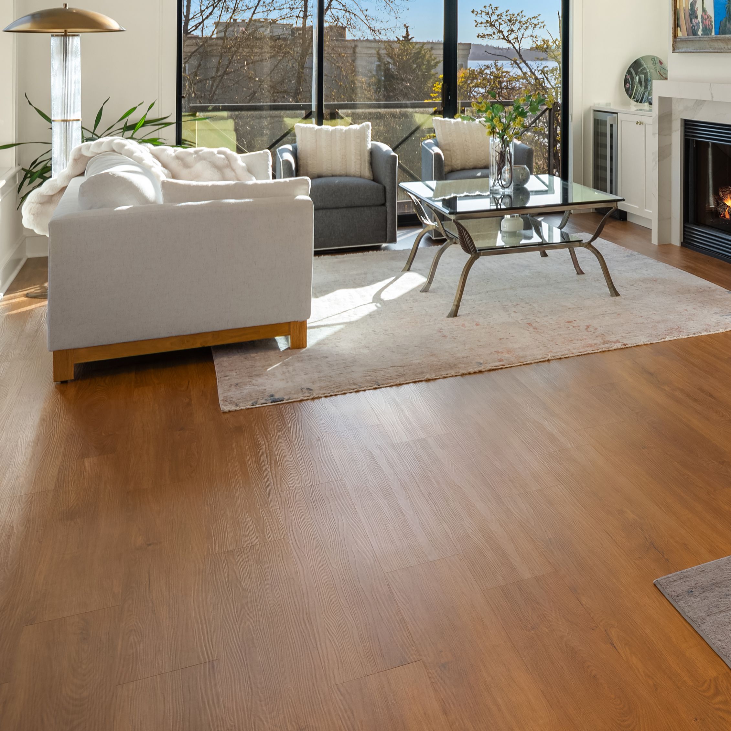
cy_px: 174
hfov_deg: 30.6
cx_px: 957
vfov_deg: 38.1
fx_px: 1027
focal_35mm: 43
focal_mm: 19
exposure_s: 1/25
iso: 100
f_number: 7.1
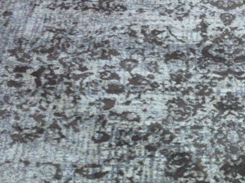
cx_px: 246
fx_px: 947
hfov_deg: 14.5
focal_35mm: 134
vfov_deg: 10.8
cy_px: 218
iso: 125
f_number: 2.8
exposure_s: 1/15
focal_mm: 3.85
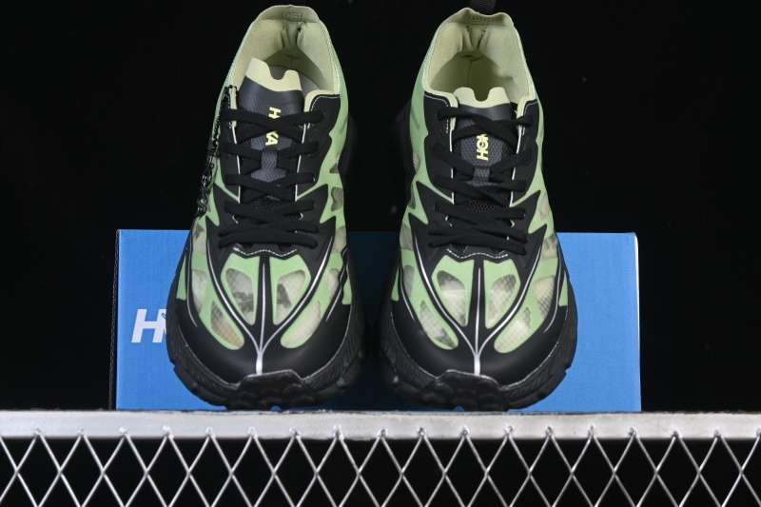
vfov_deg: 18.2
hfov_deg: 27.0
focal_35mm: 75
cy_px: 254
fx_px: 1585
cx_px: 380
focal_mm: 50
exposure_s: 1/80
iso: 160
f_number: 6.3
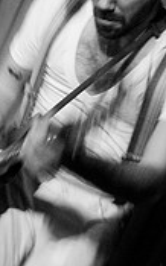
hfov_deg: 9.4
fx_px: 996
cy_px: 283
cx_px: -53
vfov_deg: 14.9
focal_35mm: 137
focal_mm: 35
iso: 800
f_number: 2.8
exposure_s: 1/40
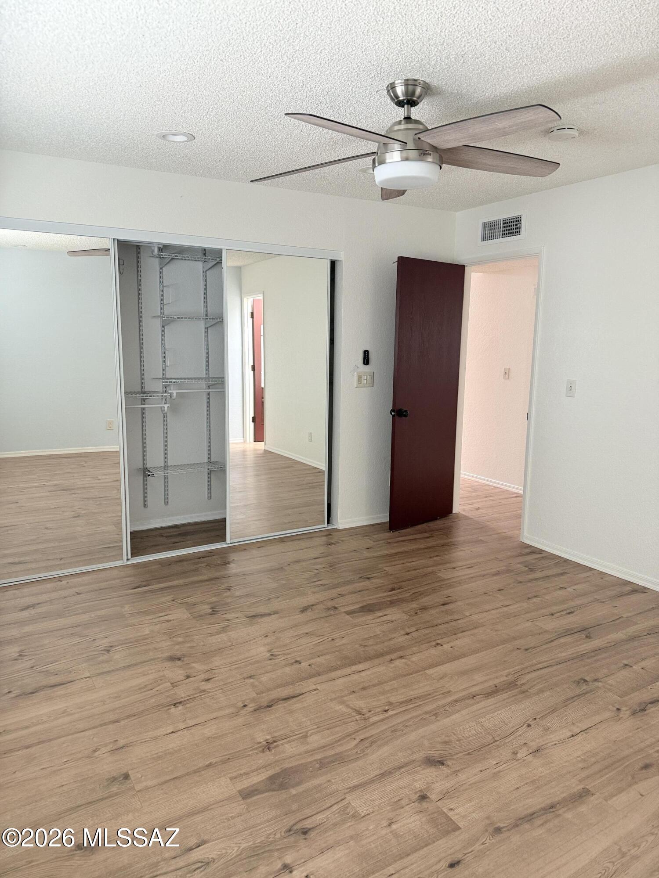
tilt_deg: -6.9
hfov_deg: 56.8
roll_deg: -0.1
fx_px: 609
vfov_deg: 71.6
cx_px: 330
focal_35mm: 24
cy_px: 439
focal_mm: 6.76
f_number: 1.78
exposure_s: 1/71
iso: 200
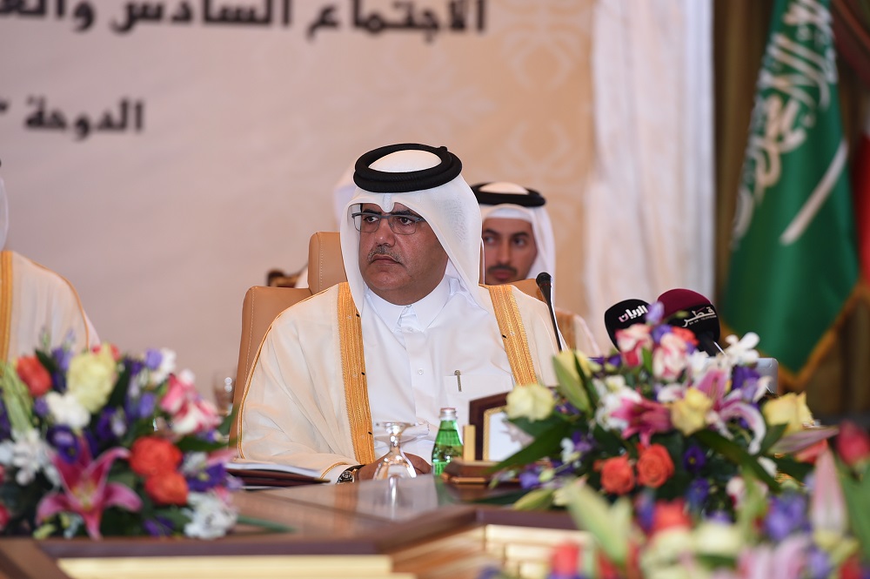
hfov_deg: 10.3
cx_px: 435
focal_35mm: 200
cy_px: 290
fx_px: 4829
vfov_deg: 6.9
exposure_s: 1/100
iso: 1250
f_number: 5
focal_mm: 200
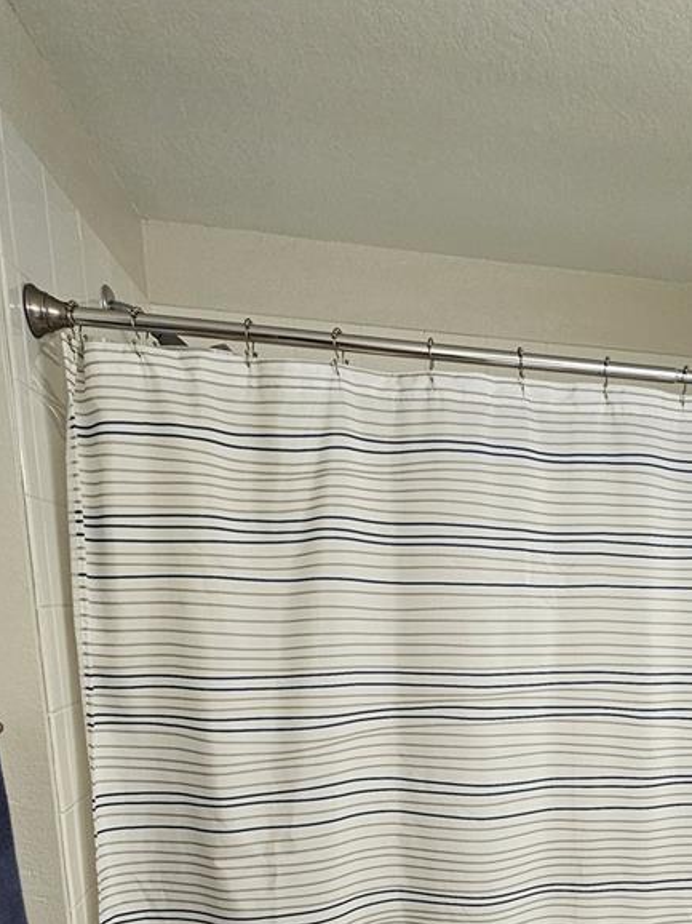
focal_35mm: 27
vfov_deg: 60.1
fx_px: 720
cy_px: 739
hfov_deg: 48.2
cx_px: 563
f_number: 2.2
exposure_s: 1/77.4
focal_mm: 2.2
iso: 160
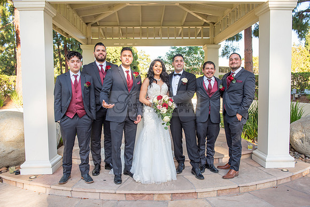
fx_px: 250
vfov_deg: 45.0
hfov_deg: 63.6
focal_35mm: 29
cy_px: 104
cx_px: 155
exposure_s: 1/160
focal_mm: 29
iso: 200
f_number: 5.6
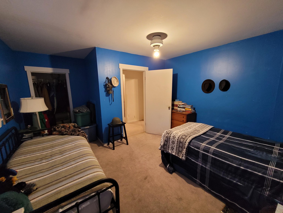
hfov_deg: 106.2
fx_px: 106
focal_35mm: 13
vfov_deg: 89.9
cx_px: 142
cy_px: 106
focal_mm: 2.2
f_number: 2.2
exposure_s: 1/29
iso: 500
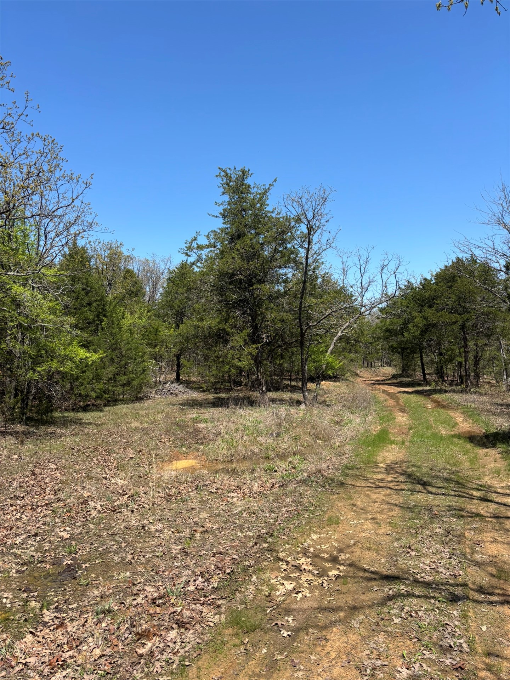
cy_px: 340
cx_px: 255
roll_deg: +1.1
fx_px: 511
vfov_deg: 67.3
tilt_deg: +4.2
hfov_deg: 53.1
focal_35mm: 26
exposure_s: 1/2193
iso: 50
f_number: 1.6
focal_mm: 5.96
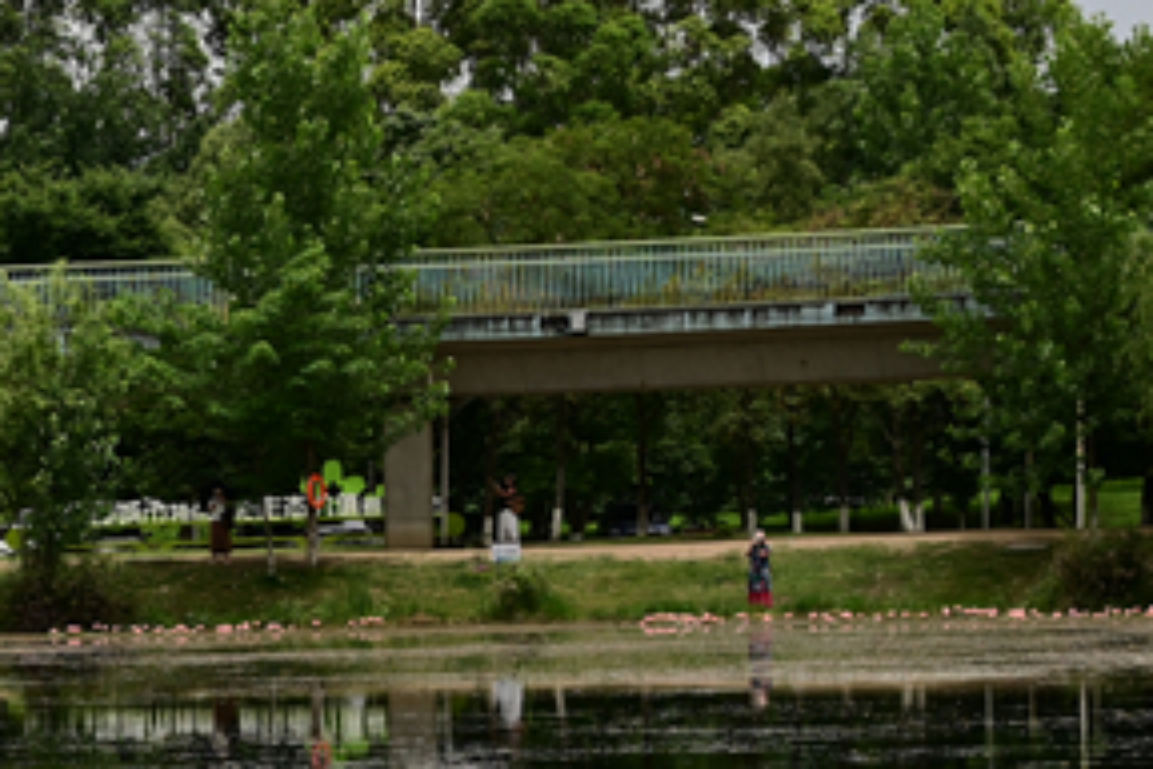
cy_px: 813
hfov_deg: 10.3
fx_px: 6277
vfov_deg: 7.0
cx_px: -332
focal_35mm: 196
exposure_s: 1/640
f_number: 4.5
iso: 100
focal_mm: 47
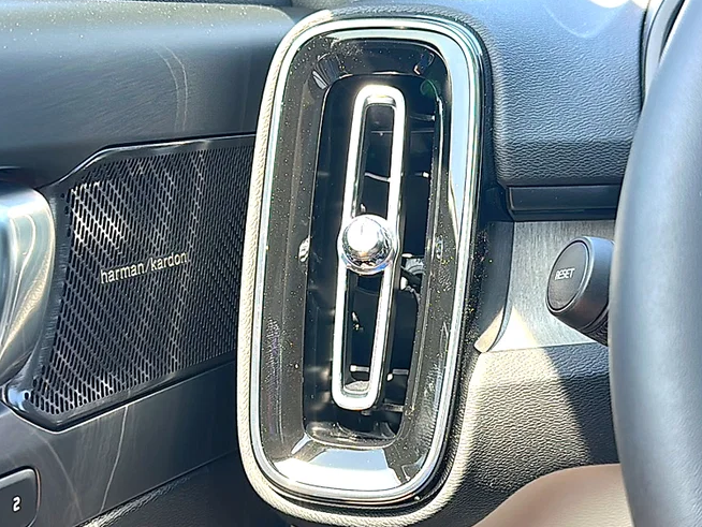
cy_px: 268
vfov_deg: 31.5
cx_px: 366
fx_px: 933
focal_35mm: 46
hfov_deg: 41.2
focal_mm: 6.86
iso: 80
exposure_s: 1/208
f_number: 1.78
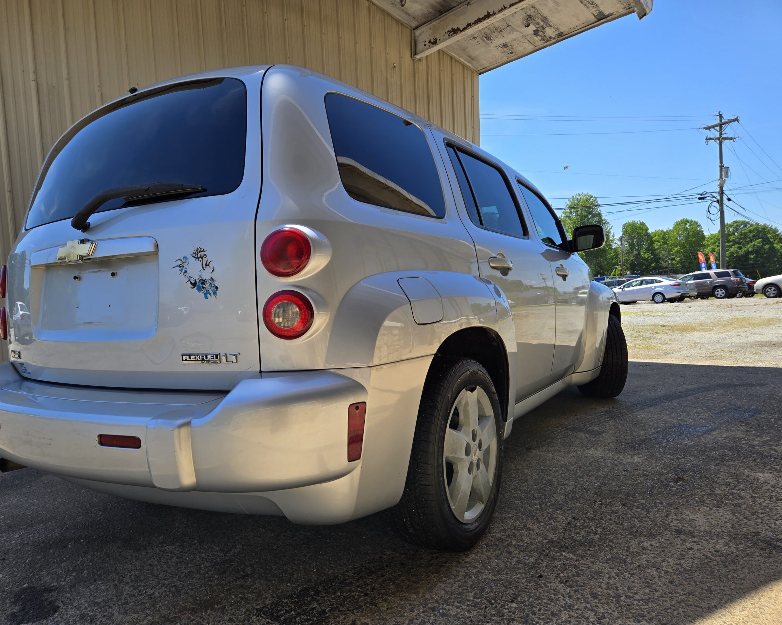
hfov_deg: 70.3
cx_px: 386
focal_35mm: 24
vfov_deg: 58.8
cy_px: 313
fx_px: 555
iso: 25
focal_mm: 5.4
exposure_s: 1/1027
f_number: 1.8
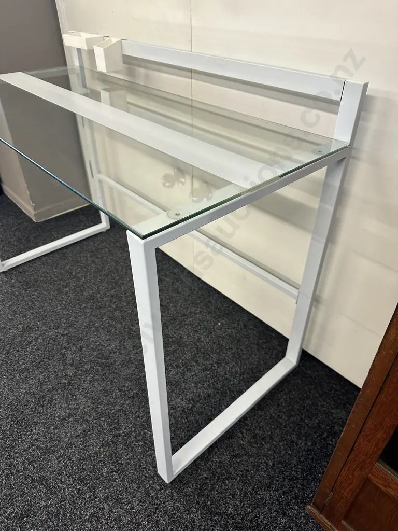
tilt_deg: -36.5
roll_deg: +0.6
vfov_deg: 71.6
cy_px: 266
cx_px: 199
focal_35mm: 24
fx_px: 368
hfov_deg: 56.8
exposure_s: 1/100
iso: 200
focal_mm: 6.86
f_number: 1.78
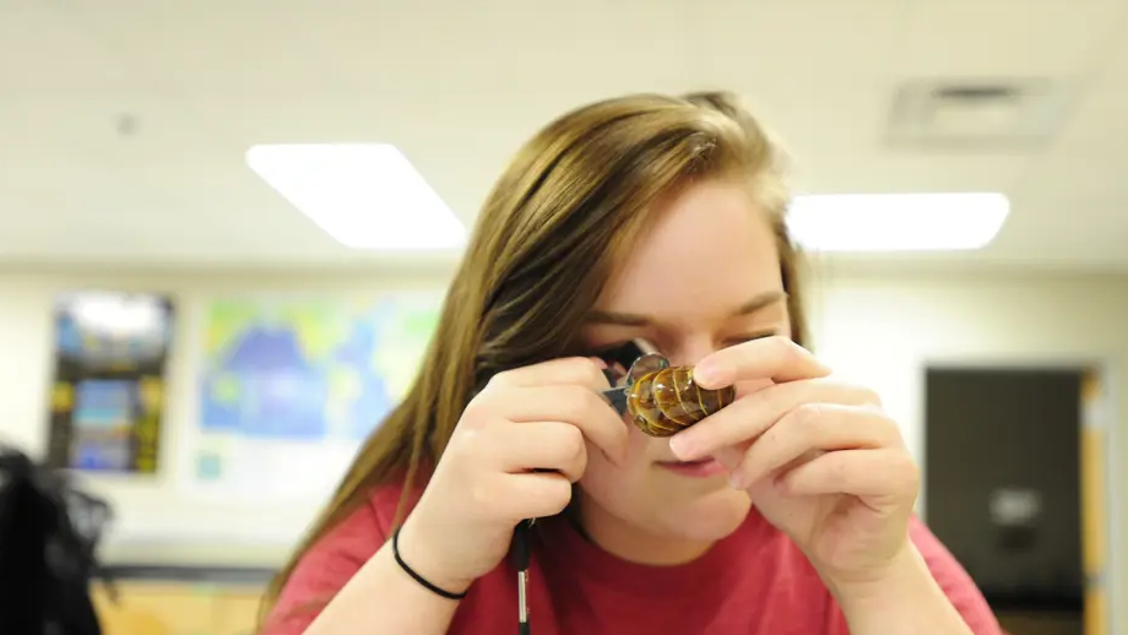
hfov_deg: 47.3
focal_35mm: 43
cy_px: 413
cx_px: 630
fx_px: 1286
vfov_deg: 27.6
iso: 2000
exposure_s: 1/200
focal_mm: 35
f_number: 2.8
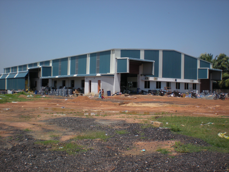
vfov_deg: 37.7
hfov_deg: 49.0
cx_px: 114
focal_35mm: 38
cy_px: 86
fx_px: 251
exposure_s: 1/641
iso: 64
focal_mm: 6.3
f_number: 4.6
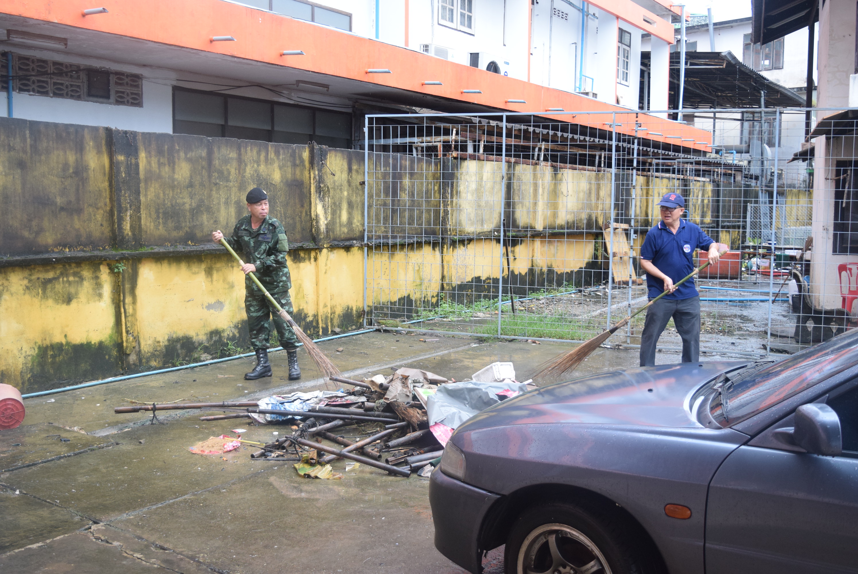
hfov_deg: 53.1
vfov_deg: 36.9
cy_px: 287
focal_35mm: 36
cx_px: 429
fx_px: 859
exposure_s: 1/500
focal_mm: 24
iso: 800
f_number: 4
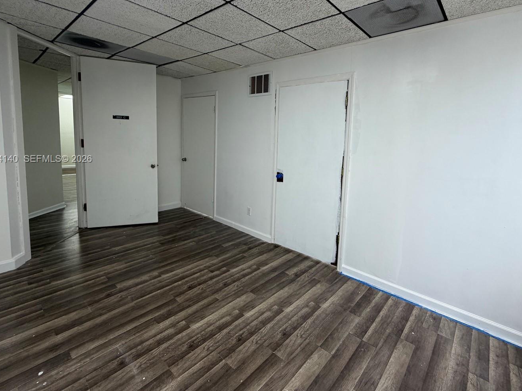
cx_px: 286
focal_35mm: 17
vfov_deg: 74.0
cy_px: 159
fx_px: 256
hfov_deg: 90.8
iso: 125
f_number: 2.2
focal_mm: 2.22
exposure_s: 1/120
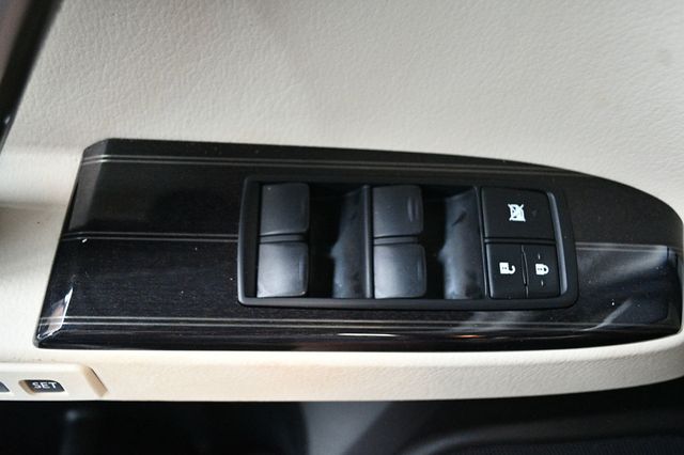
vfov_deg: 39.9
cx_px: 342
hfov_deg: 57.2
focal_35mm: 33
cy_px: 228
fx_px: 627
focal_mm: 22
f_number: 4
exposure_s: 1/60
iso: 5000
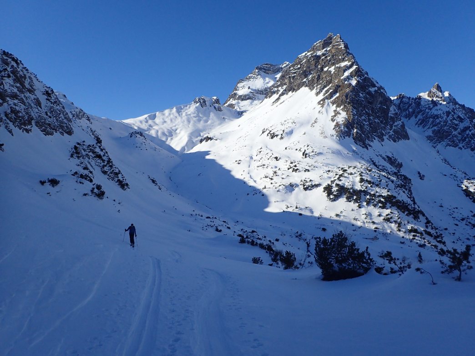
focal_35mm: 25
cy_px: 178
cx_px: 238
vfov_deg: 54.9
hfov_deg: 69.4
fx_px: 343
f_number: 8
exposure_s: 1/640
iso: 200
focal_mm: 4.5
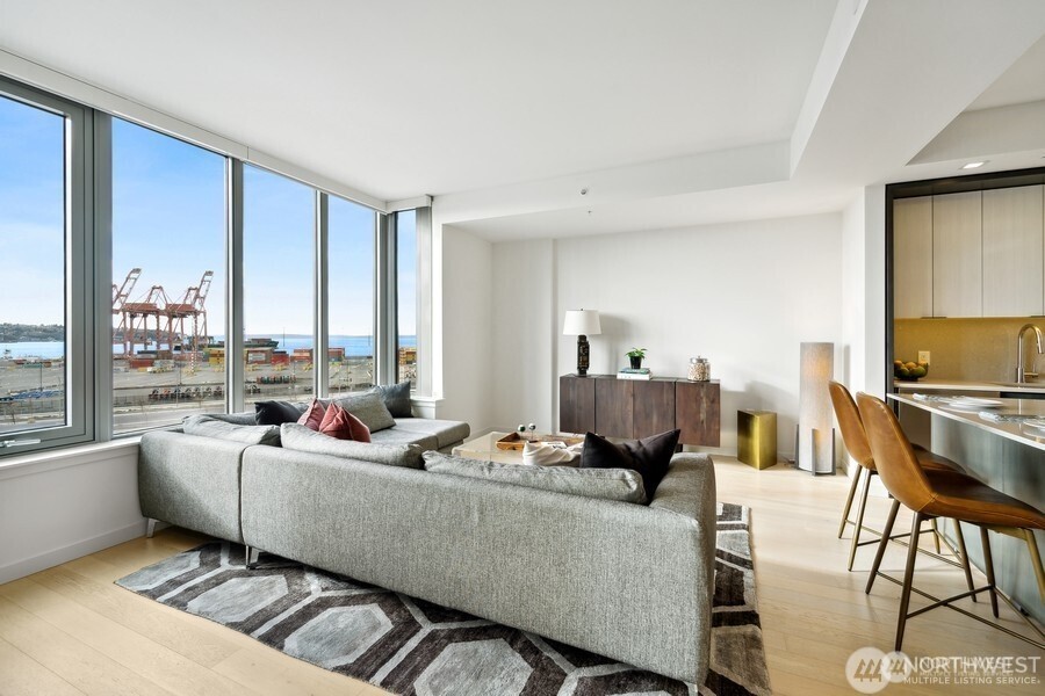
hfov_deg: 104.3
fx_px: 406
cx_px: 522
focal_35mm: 14
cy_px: 348
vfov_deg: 81.2
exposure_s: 1/160
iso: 200
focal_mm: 14
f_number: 8
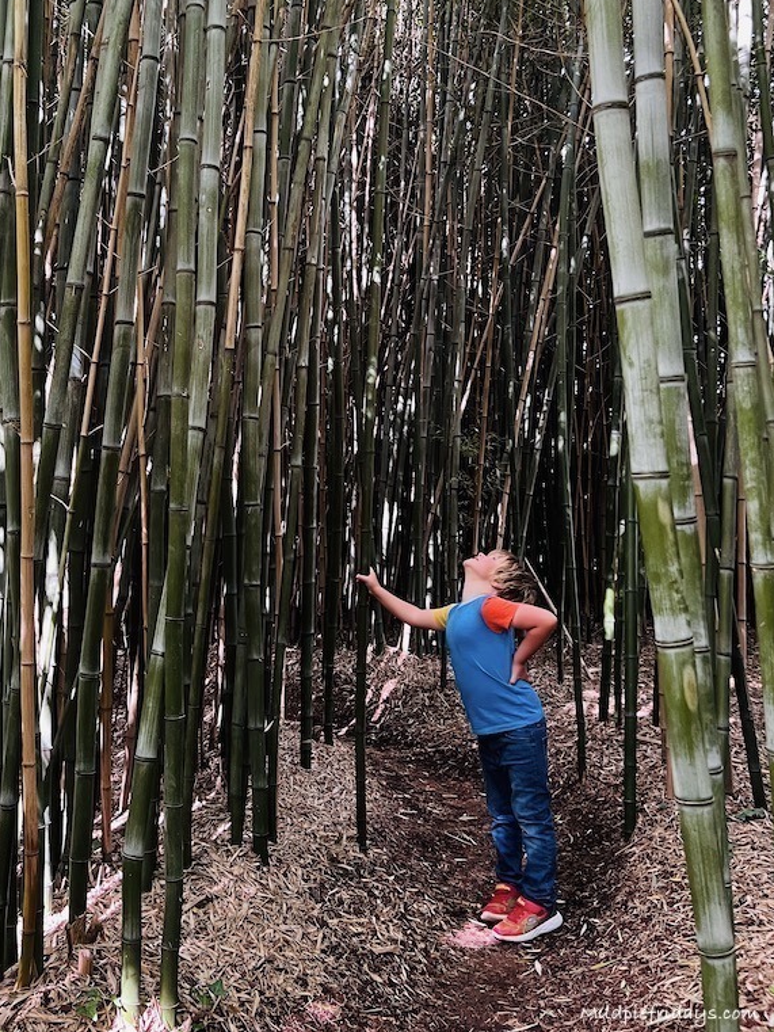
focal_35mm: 35
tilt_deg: +9.7
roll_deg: +1.8
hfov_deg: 40.2
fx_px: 1043
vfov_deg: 51.6
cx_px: 258
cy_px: 340
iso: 200
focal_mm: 5.7
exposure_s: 1/60
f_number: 1.5
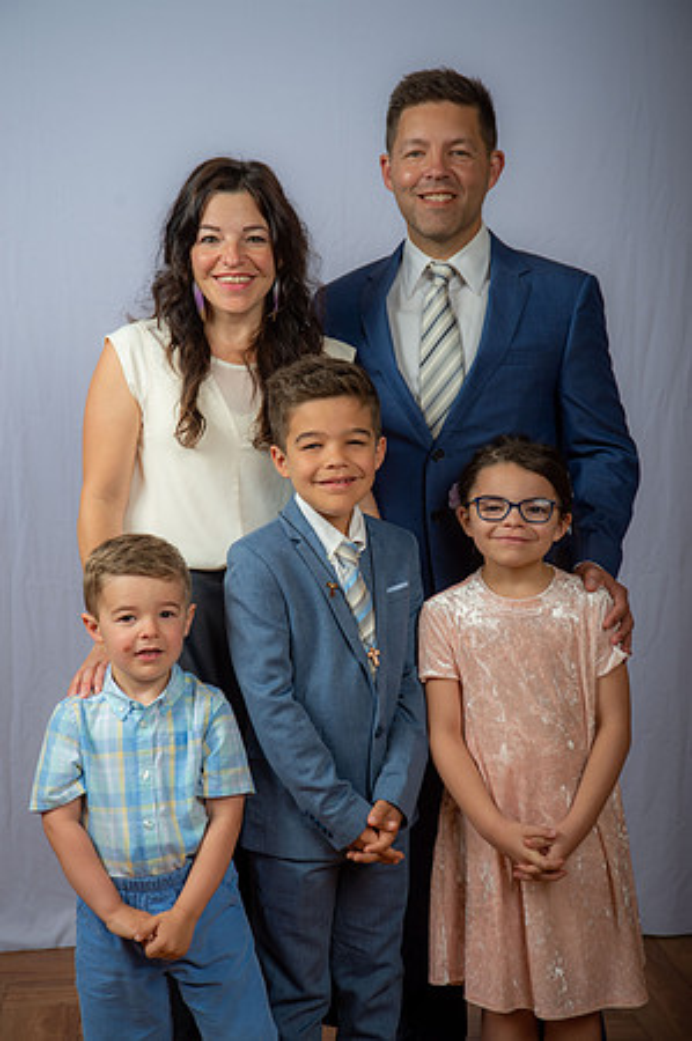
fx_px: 1907
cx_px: 346
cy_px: 520
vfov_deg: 30.5
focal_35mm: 66
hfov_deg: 20.6
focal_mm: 66
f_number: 6.3
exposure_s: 1/200
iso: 250
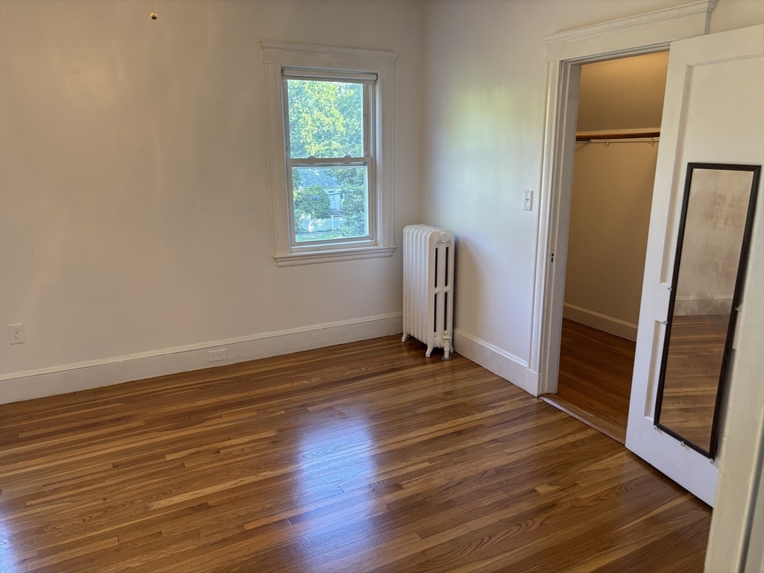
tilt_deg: -12.5
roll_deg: -0.7
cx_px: 382
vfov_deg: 53.1
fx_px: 574
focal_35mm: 26
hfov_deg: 67.3
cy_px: 286
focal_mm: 5.96
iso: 100
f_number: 1.6
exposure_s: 1/60
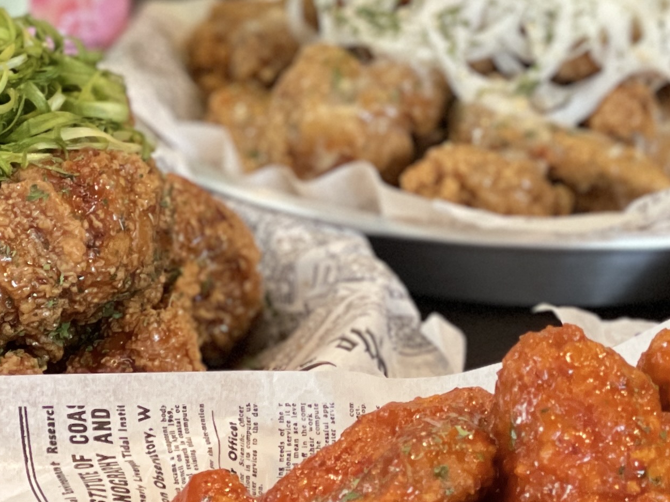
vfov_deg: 7.2
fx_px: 3986
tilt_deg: -18.9
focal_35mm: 206
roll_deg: -1.5
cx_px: 584
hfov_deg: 9.6
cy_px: 132
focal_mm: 7.5
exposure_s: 1/40
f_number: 2.2
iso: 200
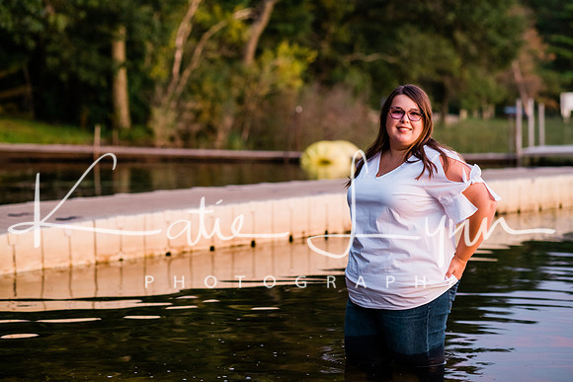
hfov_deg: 23.9
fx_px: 1353
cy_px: 191
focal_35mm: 85
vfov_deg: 16.1
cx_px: 286
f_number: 2.8
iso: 800
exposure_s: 1/250
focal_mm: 85
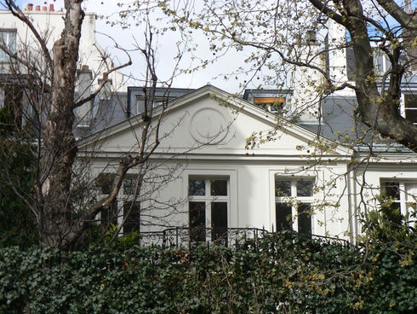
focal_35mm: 94
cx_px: 208
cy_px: 157
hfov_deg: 20.9
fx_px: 1133
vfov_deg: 15.7
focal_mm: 16.2
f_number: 3.2
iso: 100
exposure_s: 1/1000
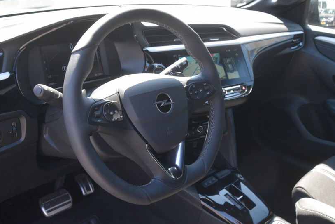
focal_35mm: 40
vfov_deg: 33.6
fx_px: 369
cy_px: 93
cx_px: 188
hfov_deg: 48.7
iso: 400
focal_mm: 21
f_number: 6.3
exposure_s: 1/160
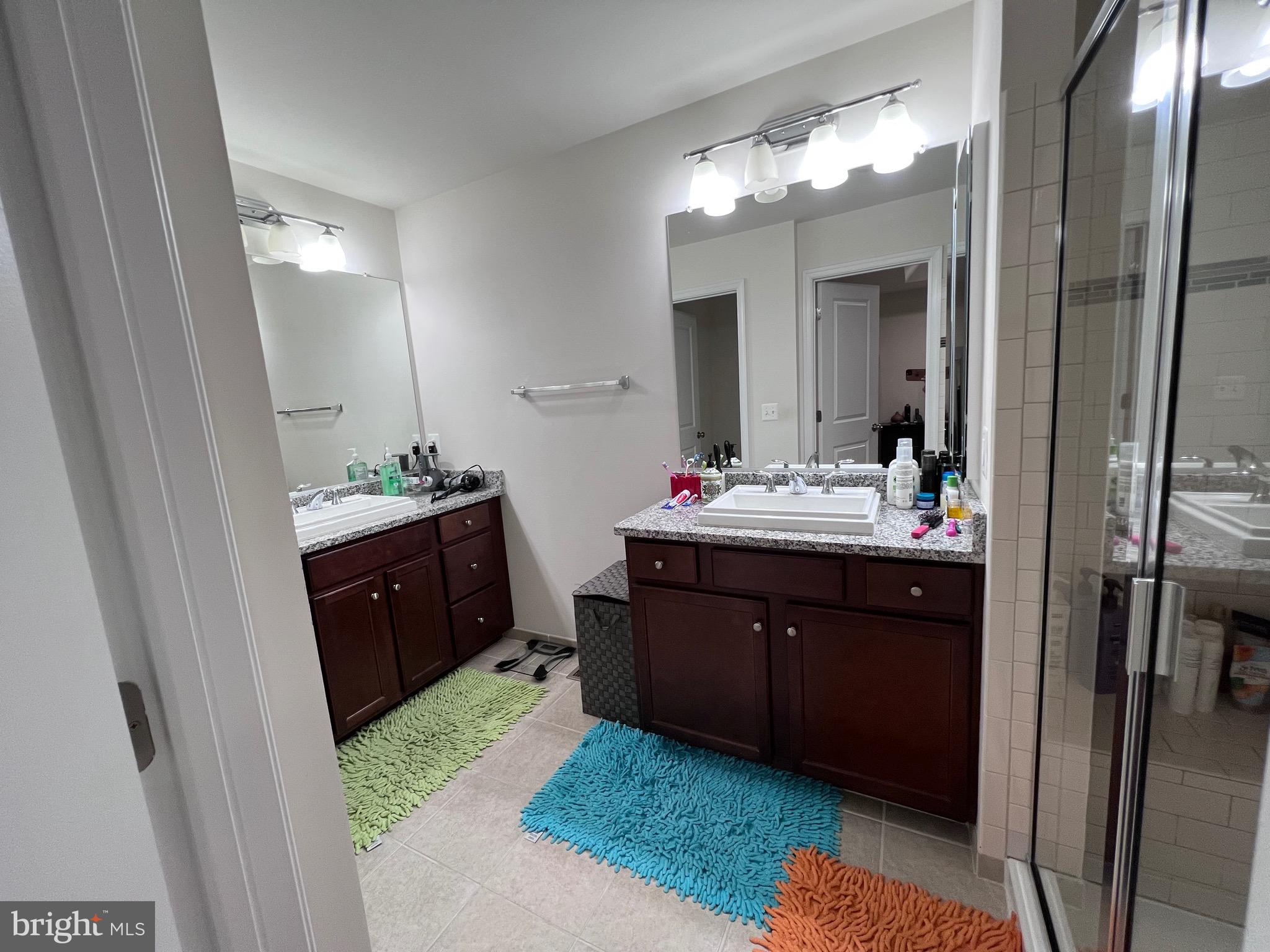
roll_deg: +3.9
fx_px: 477
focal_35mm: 13
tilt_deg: -9.3
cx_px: 635
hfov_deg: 106.2
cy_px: 476
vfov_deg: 89.9
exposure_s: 1/120
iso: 160
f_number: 1.8
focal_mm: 1.57
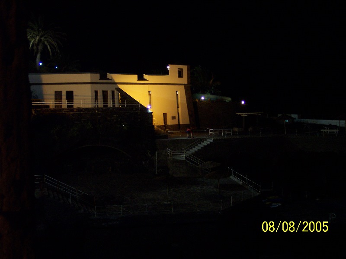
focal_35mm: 38
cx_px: 173
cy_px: 130
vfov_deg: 37.7
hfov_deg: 49.0
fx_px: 380
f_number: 2.8
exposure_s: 1/8
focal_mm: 8
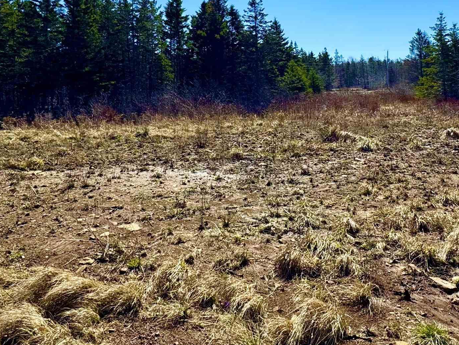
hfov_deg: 58.3
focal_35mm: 31
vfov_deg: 43.7
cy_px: 79
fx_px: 411
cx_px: 247
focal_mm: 2.22
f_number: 2.2
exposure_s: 1/2208
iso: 50
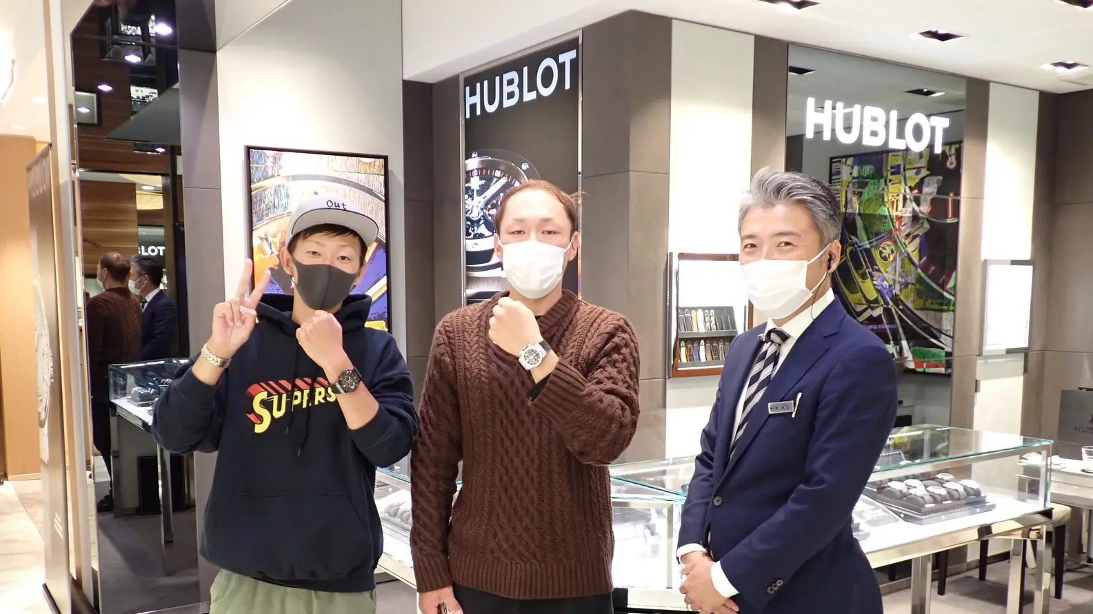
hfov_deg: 59.5
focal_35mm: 33
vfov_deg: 35.3
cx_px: 543
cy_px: 402
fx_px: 956
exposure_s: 1/30
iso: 250
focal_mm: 5.4
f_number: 2.3
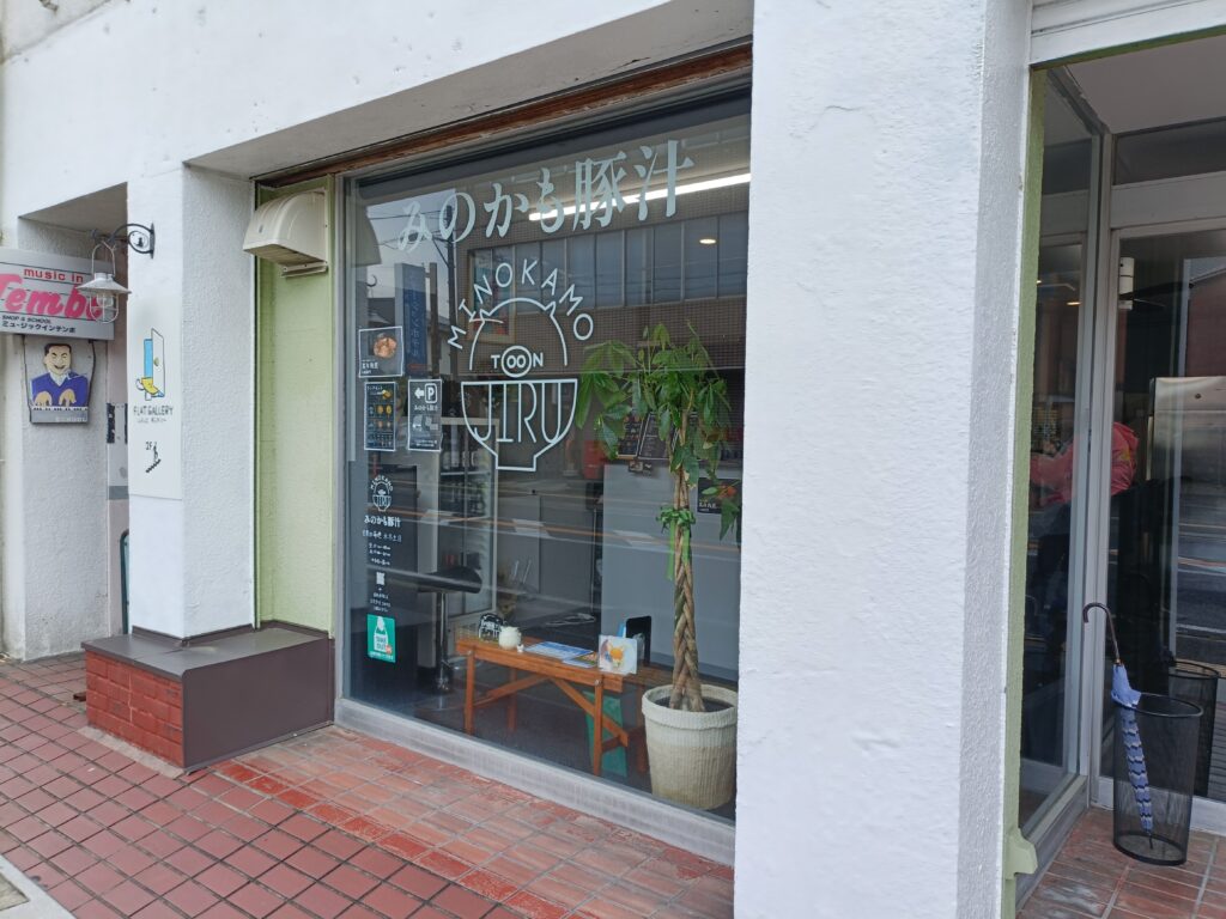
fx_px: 885
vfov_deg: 54.9
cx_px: 613
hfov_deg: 69.4
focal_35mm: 25
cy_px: 460
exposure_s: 1/120
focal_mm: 4.7
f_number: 1.7
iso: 64
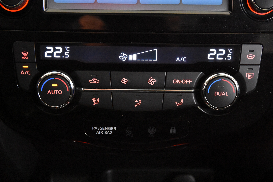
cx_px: 136
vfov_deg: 15.7
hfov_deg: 23.4
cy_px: 91
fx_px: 660
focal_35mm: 87
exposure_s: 1/100
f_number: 4
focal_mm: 58
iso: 12800
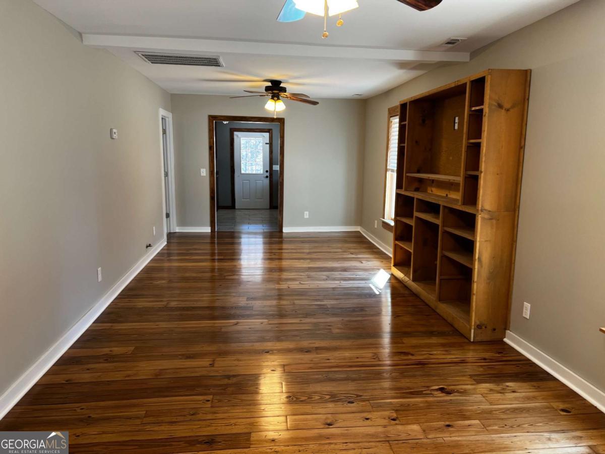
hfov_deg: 67.3
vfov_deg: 53.1
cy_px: 227
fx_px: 454
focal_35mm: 26
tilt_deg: -7.8
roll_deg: -1.3
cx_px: 302
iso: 80
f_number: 1.5
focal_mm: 5.7
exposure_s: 1/60
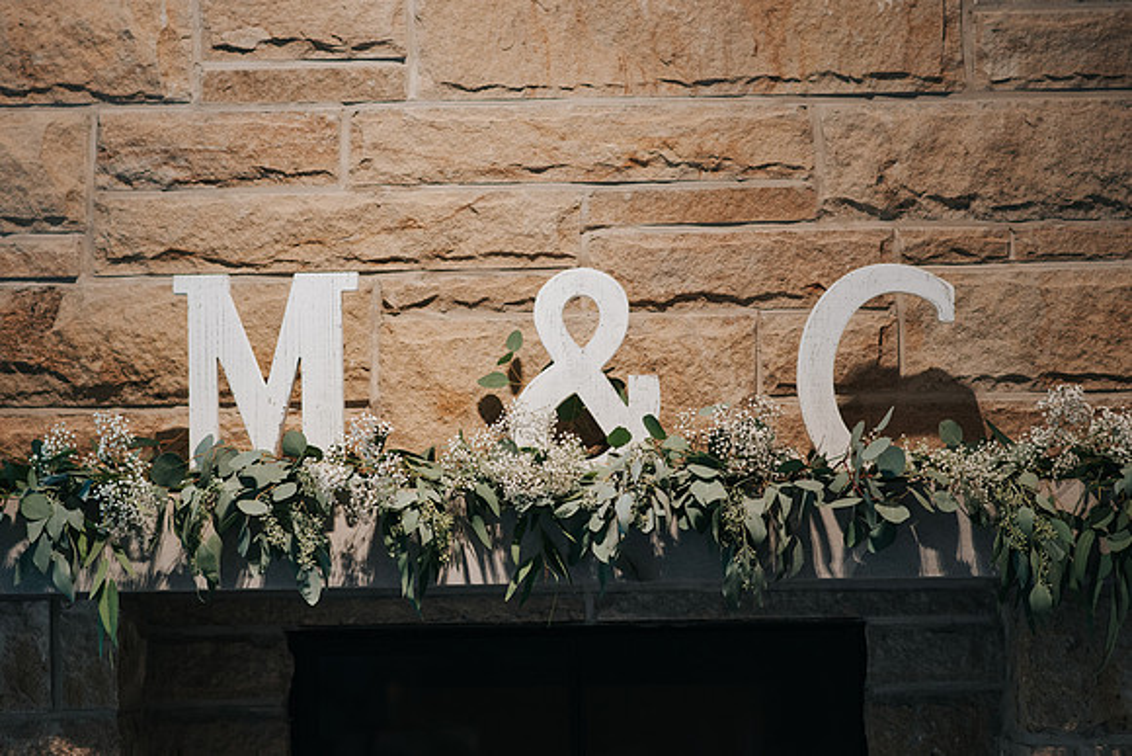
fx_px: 4010
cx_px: 566
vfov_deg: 10.8
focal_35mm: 128
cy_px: 378
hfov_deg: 16.1
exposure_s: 1/200
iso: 400
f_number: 3.2
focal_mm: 85
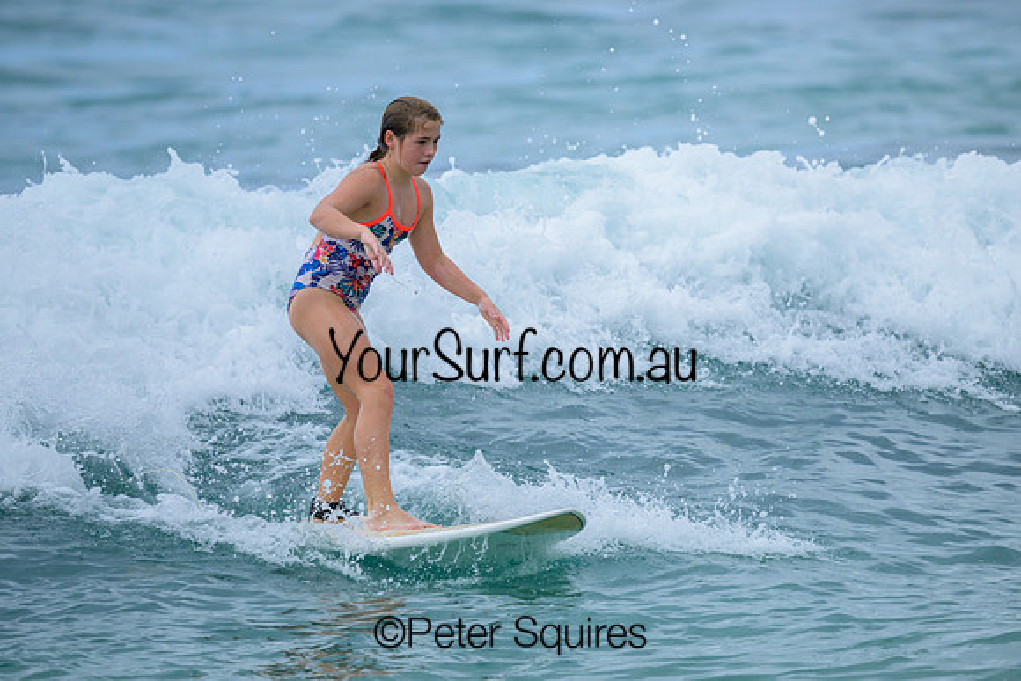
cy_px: 340
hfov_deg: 2.6
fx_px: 22693
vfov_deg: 1.7
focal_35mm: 800
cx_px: 510
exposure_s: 1/2000
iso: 280
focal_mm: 800
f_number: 6.3
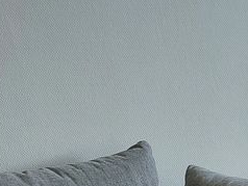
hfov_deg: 16.2
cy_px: 317
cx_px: 426
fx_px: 753
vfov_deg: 13.0
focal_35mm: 105
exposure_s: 1/50
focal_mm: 5.23
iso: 320
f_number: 1.8
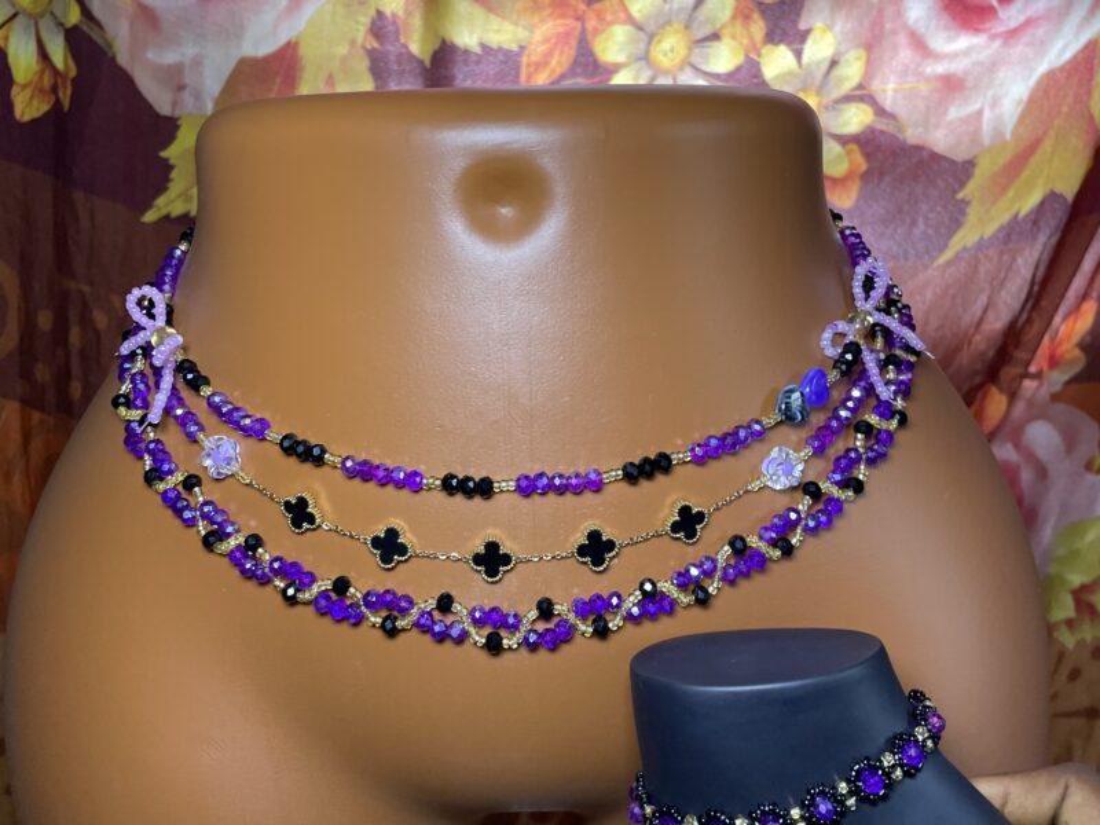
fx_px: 826
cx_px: 550
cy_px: 412
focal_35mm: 26
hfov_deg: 67.3
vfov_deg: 53.1
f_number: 1.6
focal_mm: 4.2
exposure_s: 1/120
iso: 125
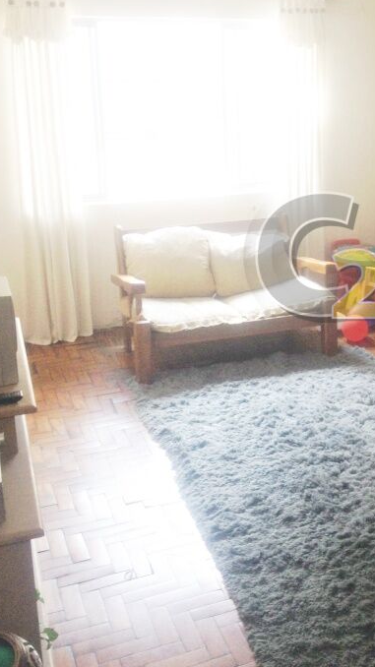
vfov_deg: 38.3
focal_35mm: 54
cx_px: 342
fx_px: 955
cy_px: 258
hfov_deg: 21.7
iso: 64
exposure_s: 1/40
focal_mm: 4.28
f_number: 2.4
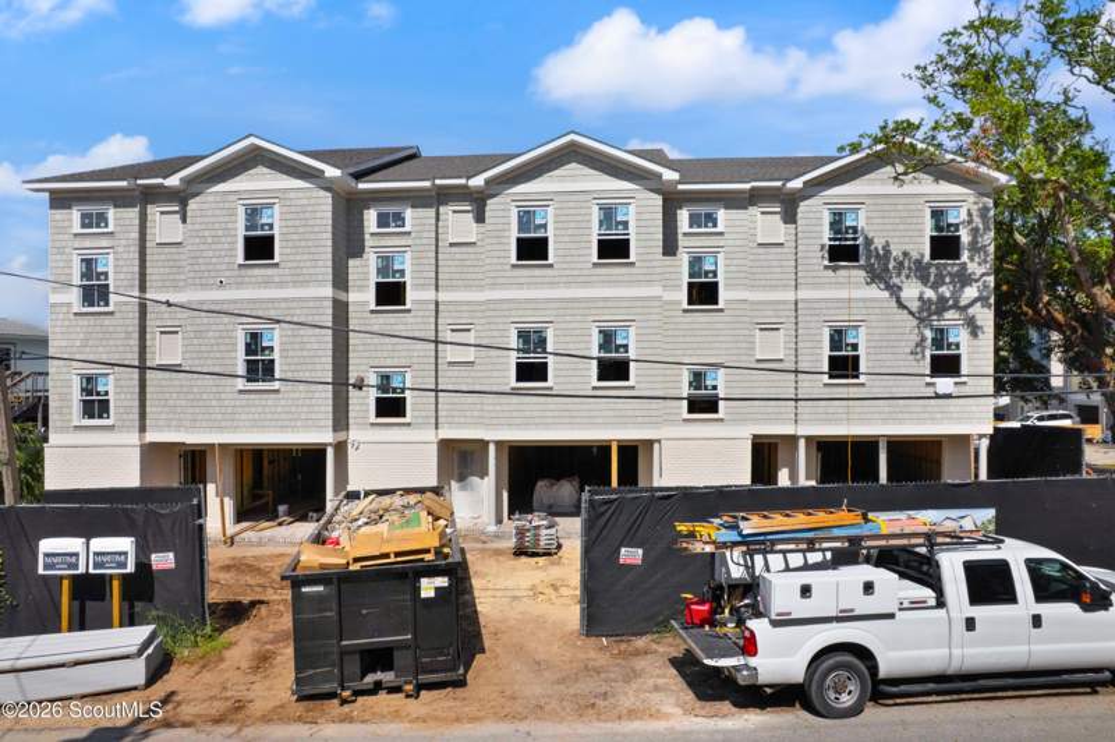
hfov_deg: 78.6
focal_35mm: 22
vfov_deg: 57.1
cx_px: 558
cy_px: 371
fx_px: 681
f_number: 2.8
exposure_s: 1/1250
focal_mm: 8.38
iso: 110
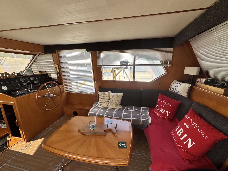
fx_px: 92
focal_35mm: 14
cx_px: 114
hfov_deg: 102.1
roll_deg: +0.8
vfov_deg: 85.7
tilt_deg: -12.6
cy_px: 86
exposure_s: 1/211
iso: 40
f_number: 2.2
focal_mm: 2.22
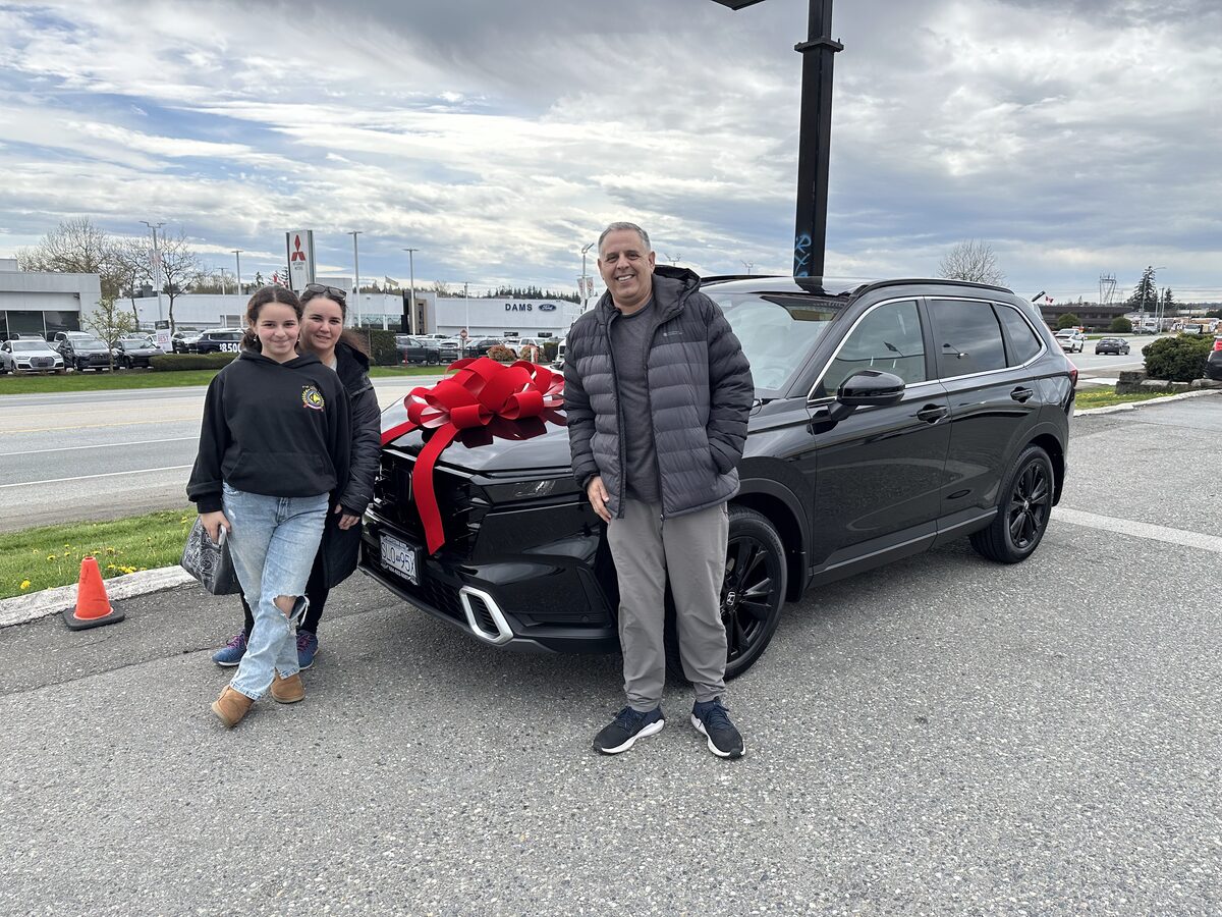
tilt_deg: -10.2
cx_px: 611
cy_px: 458
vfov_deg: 56.8
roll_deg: -0.2
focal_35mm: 24
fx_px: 847
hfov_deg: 71.6
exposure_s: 1/3356
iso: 80
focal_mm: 6.86
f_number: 1.78
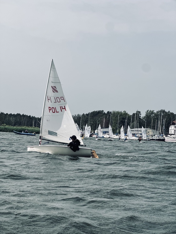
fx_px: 522
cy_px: 117
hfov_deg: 19.1
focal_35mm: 77
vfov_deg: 25.3
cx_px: 88
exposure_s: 1/1357
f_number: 2.8
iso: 32
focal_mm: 9
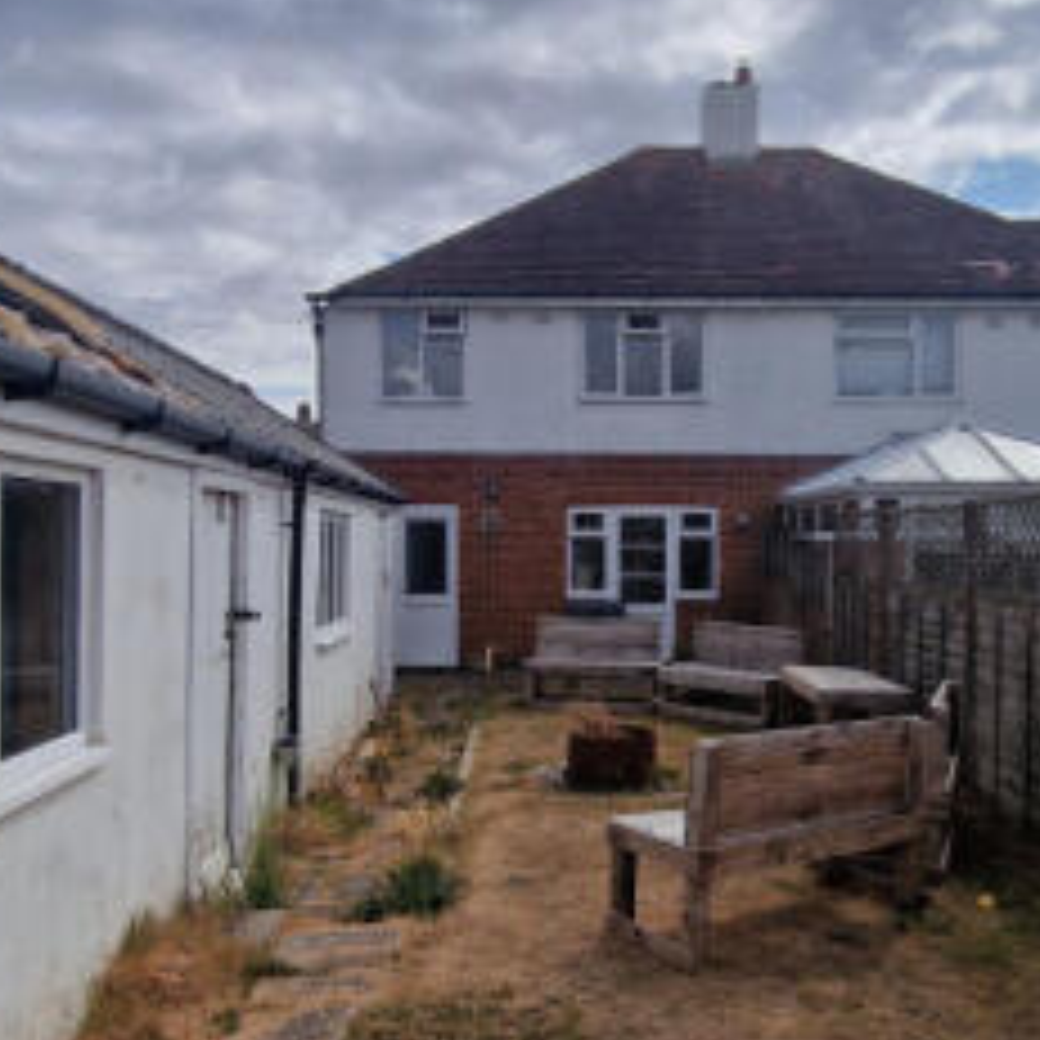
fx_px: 986
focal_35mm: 29
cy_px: 552
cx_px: 633
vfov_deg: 55.6
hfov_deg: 55.1
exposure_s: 1/5600
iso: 50
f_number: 2.2
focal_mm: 2.2
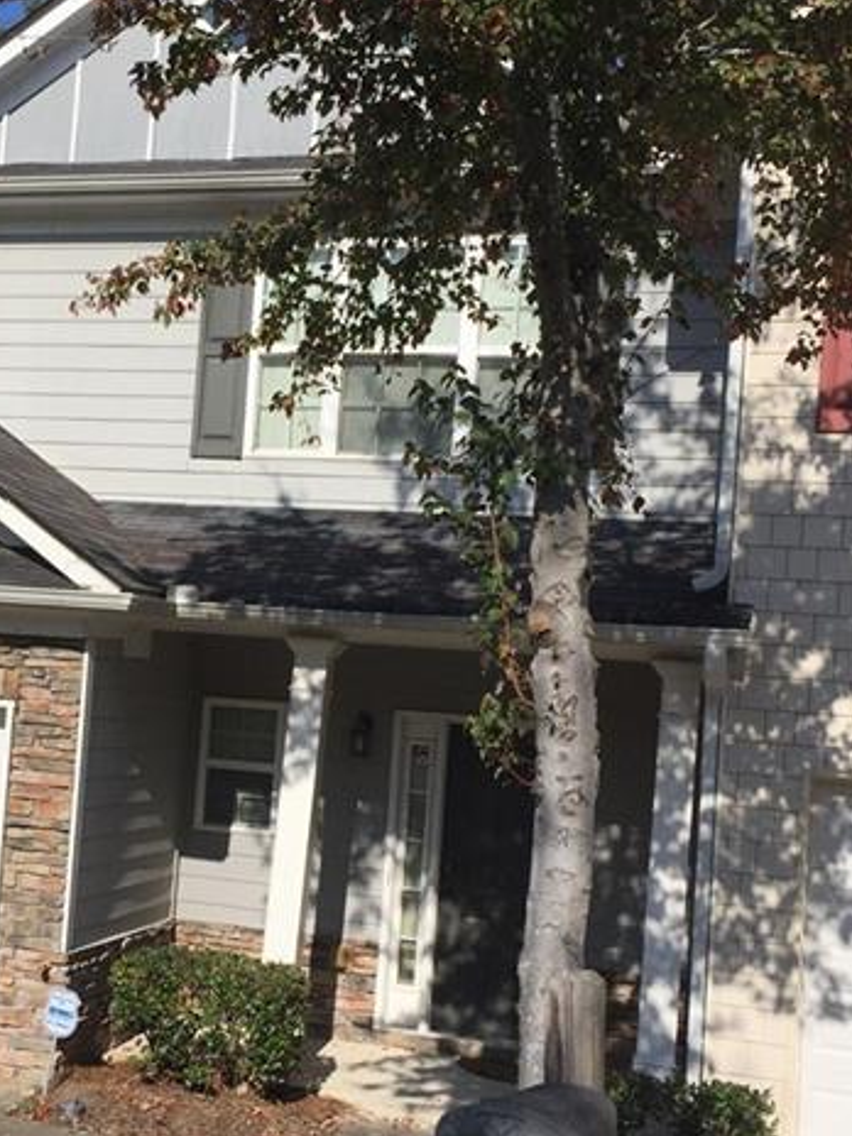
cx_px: 206
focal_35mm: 48
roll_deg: -4.1
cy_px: 632
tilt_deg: +2.4
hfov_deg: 29.7
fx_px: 1575
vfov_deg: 39.6
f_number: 2.2
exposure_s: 1/3968
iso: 32
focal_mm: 4.15
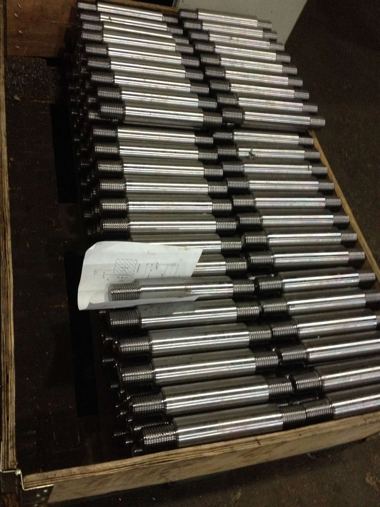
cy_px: 254
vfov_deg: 52.6
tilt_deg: -52.9
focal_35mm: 35
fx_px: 512
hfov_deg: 40.7
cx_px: 190
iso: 500
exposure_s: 1/15
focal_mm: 4.28
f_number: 2.4
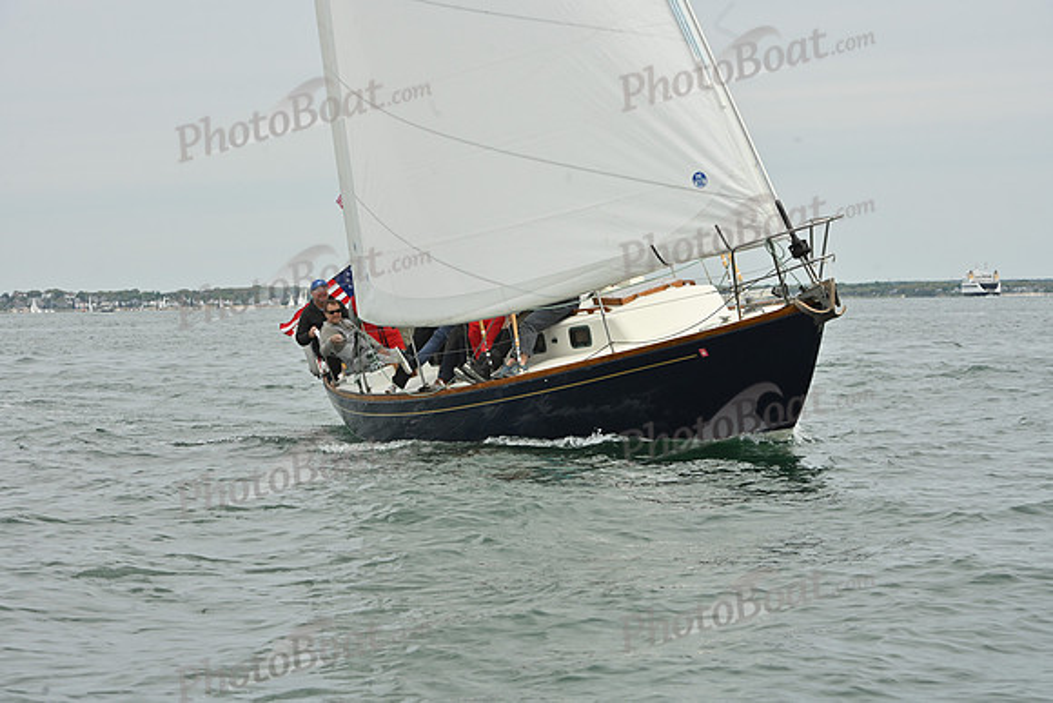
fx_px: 3277
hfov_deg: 18.3
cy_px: 352
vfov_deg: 12.2
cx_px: 526
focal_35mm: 112
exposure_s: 1/800
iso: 320
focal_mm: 112
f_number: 11
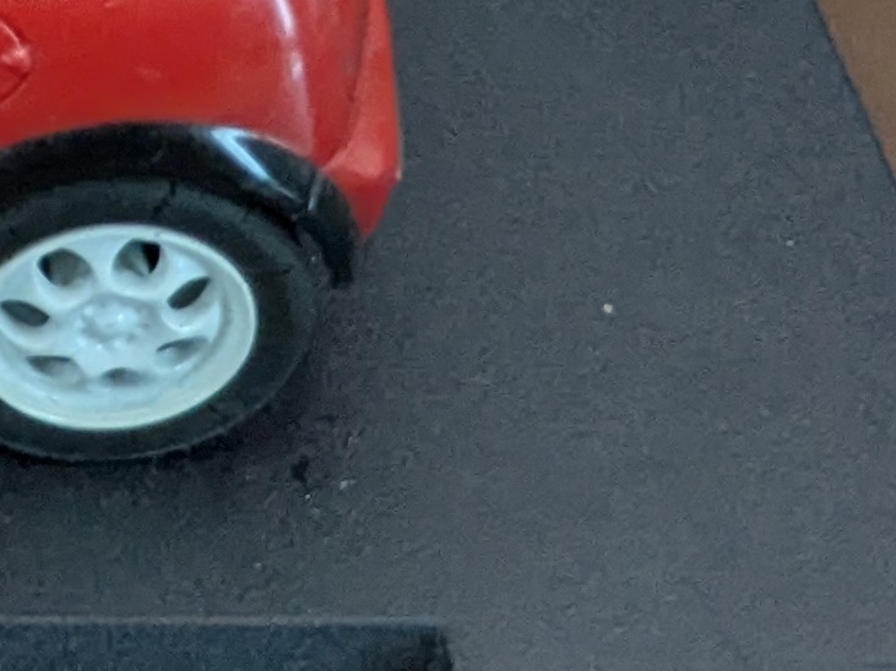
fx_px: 3856
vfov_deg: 9.2
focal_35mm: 149
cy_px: -770
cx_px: -794
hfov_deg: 12.0
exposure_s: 1/99.9
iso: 359
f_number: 1.73
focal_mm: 4.38
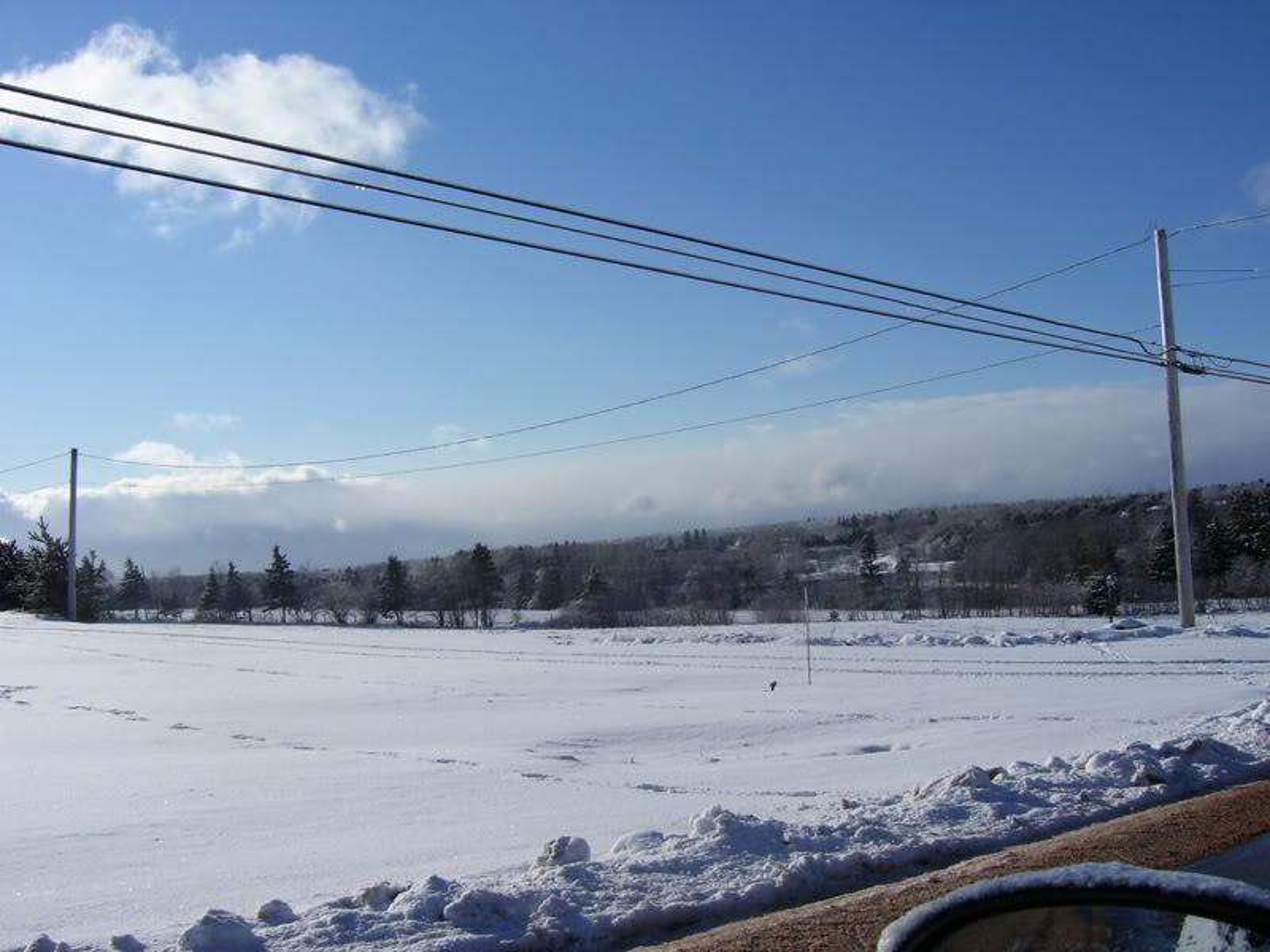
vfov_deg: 41.8
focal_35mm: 34
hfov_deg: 54.0
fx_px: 1247
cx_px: 635
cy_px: 476
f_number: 4.8
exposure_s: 1/1500
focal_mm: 5.6
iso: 80
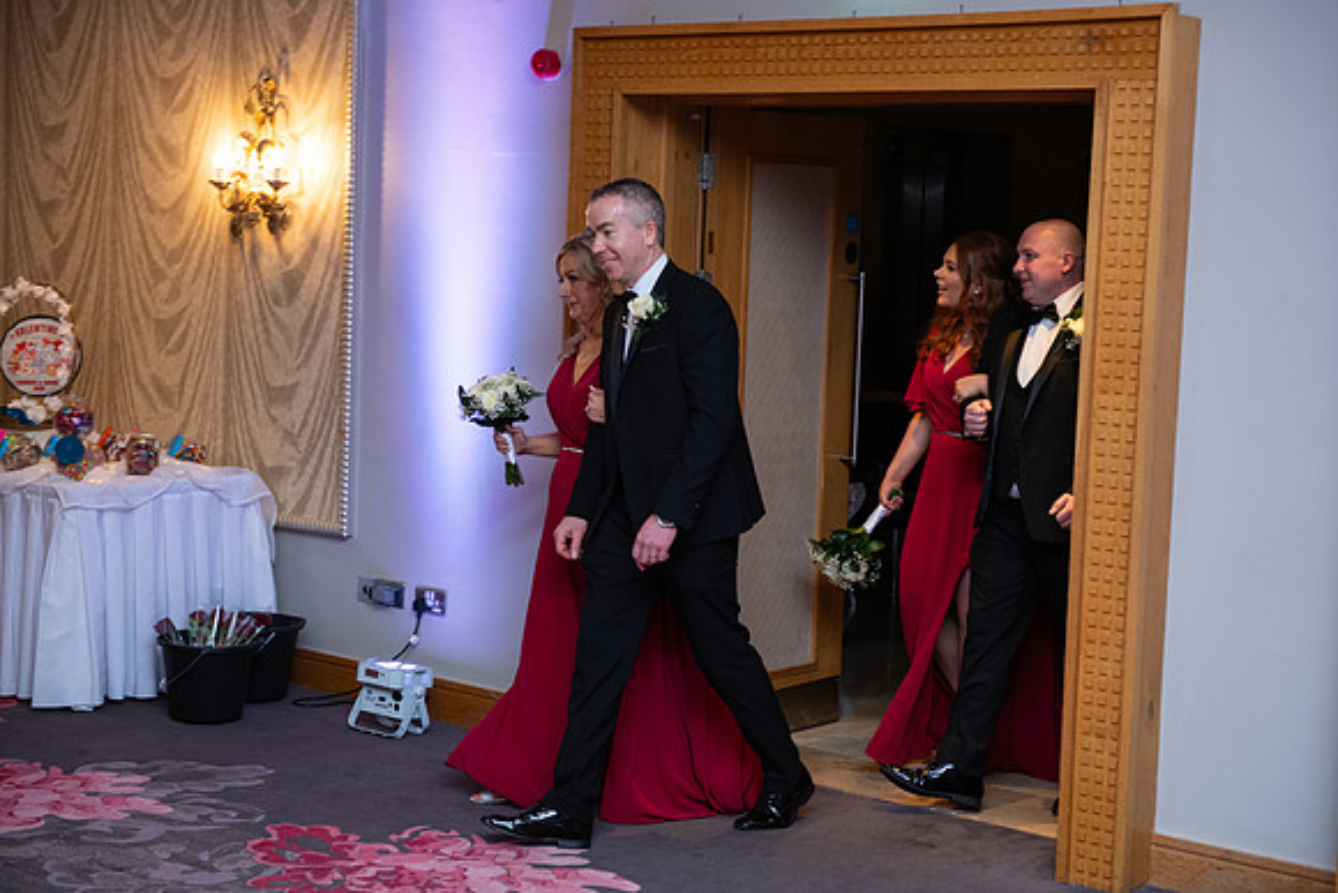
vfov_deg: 21.9
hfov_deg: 32.4
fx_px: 2305
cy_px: 446
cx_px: 669
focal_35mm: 62
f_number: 3.5
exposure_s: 1/160
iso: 800
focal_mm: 62
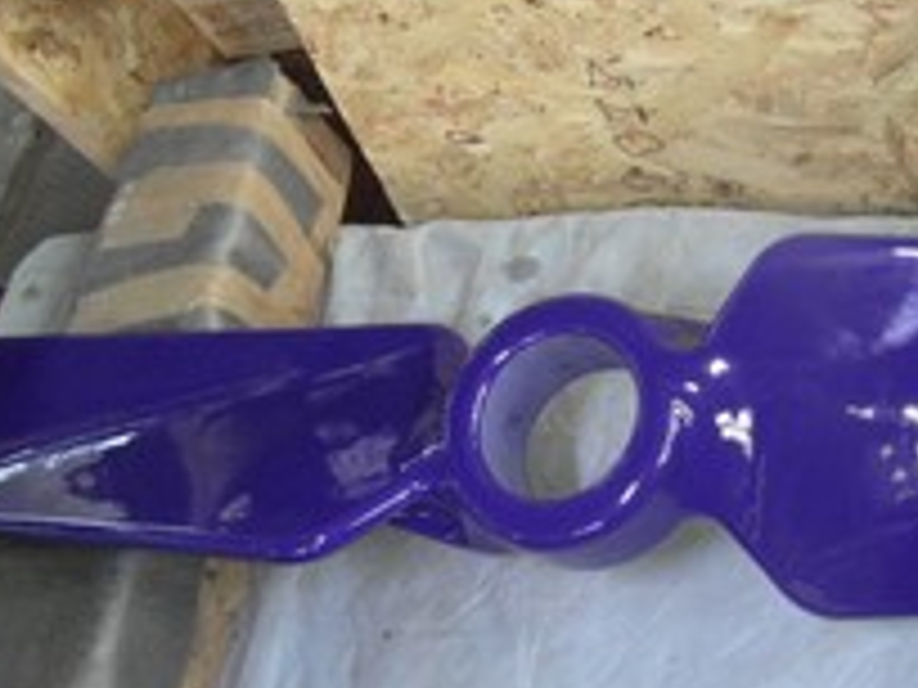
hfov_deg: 38.5
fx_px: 1246
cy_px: 391
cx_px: 765
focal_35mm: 47
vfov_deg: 30.8
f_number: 3.2
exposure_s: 1/30
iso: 240
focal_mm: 4
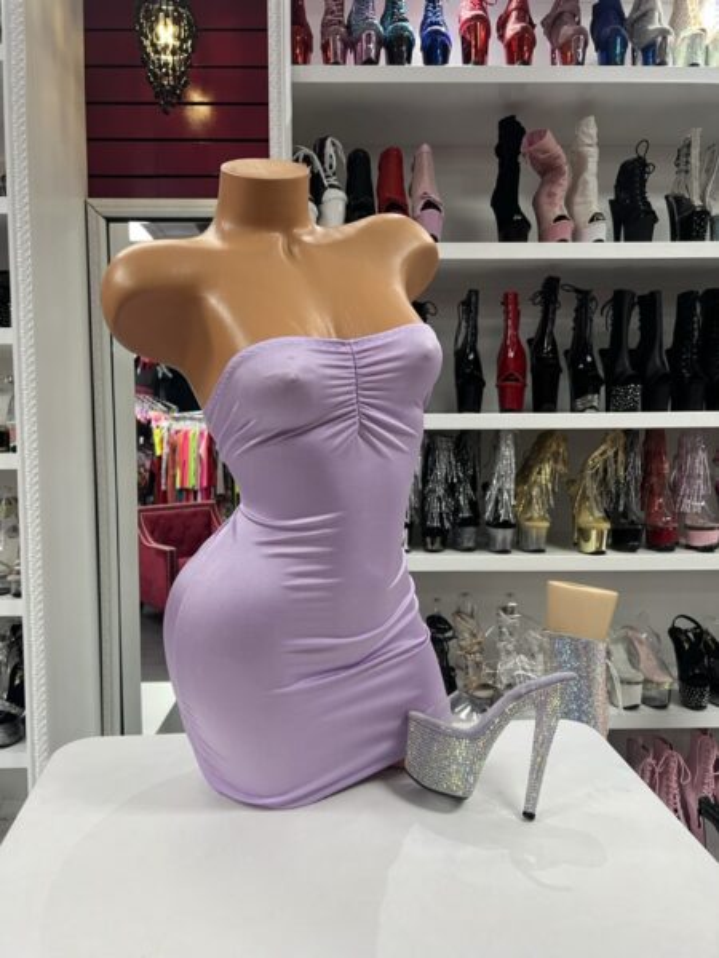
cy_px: 479
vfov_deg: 67.3
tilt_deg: -3.4
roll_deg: +1.3
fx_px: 720
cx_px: 360
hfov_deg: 53.1
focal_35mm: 26
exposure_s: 1/60
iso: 100
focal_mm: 5.7
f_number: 1.5
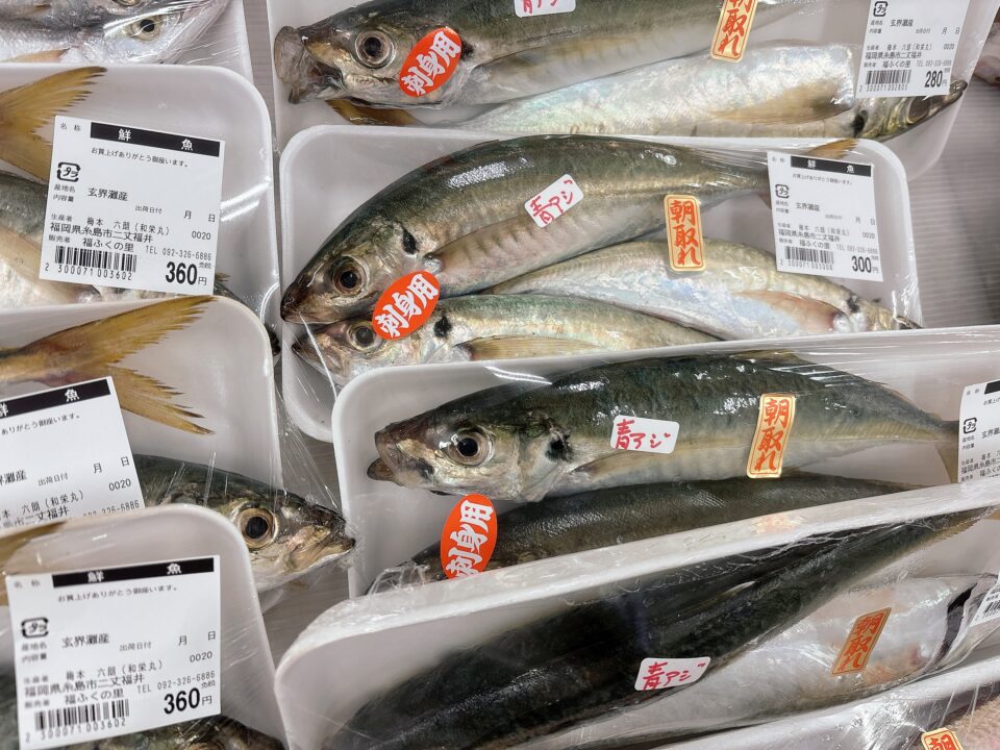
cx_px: 500
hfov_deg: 67.3
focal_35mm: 26
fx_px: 751
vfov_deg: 53.1
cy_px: 375
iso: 100
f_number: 1.6
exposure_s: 1/120
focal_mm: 5.96
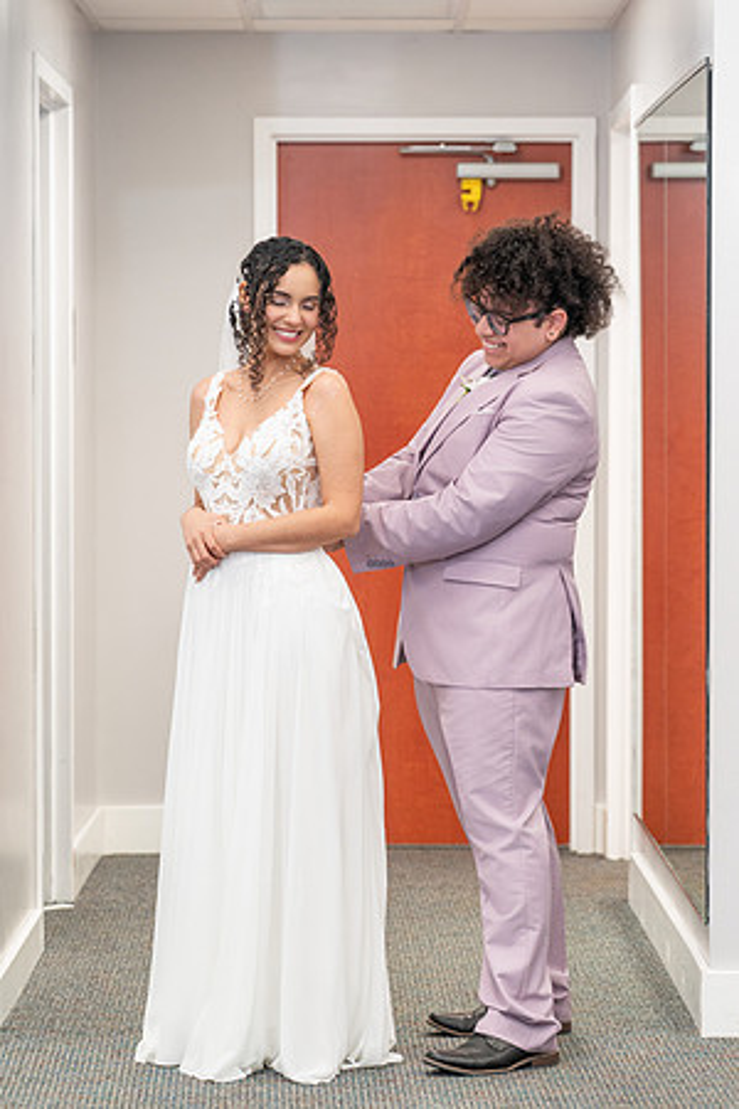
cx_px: 370
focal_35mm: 108
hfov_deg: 12.6
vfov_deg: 18.9
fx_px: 3334
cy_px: 554
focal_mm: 108.3
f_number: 4
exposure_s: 1/100
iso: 1600
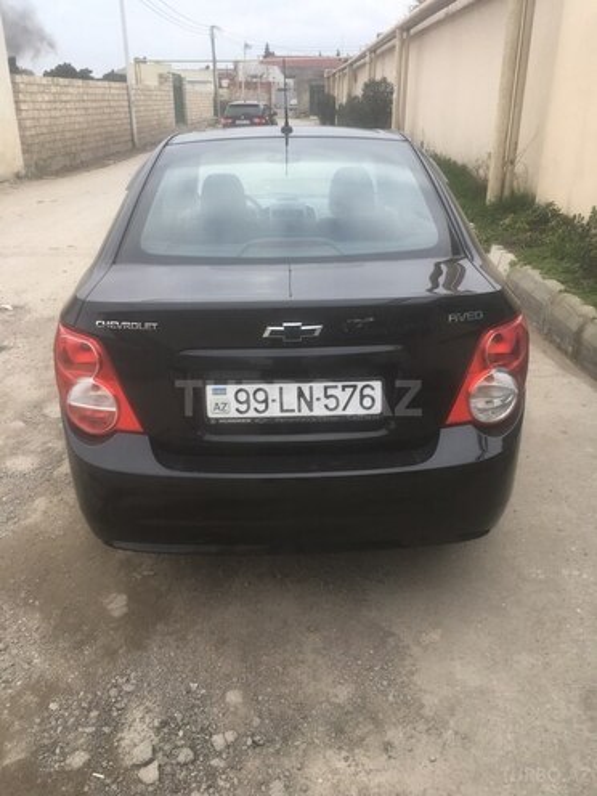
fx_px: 667
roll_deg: -0.7
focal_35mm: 29
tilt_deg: -24.3
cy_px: 398
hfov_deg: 48.2
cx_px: 298
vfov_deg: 61.7
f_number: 2.2
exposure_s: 1/481
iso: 25
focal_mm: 4.15
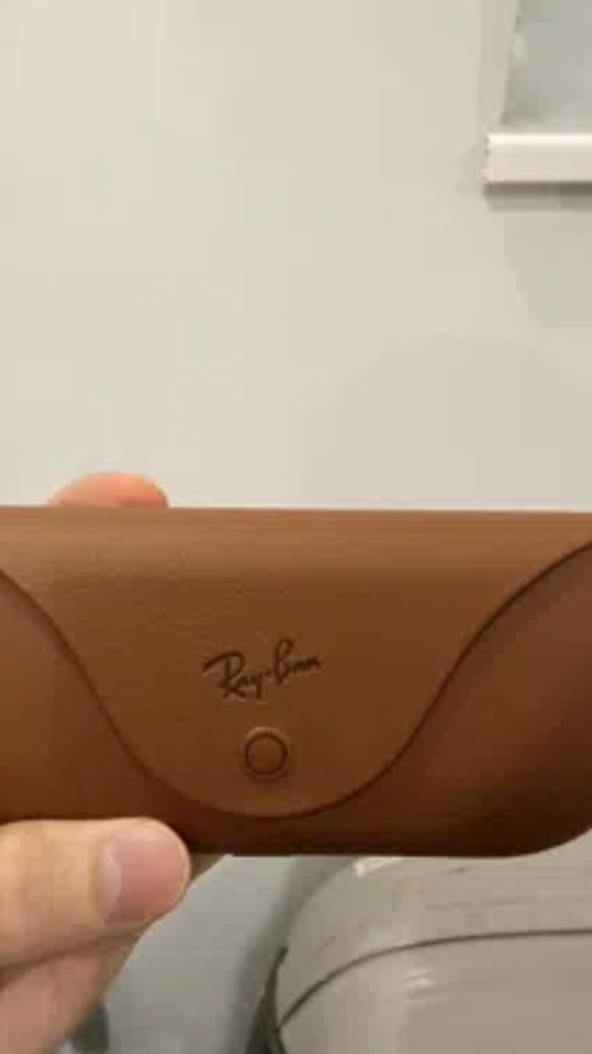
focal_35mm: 28
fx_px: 782
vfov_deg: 67.9
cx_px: 262
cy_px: 519
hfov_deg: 41.4
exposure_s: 1/60
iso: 500
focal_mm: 2.22
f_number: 2.2
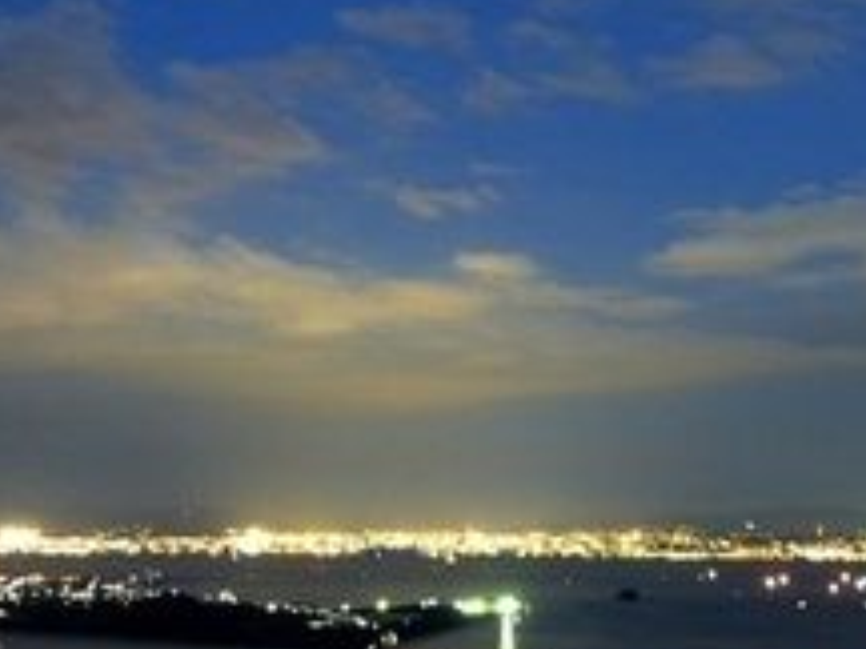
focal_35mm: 59
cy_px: 351
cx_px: 521
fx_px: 1476
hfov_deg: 32.6
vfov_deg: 24.8
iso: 100
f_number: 3
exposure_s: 8
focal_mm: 5.2
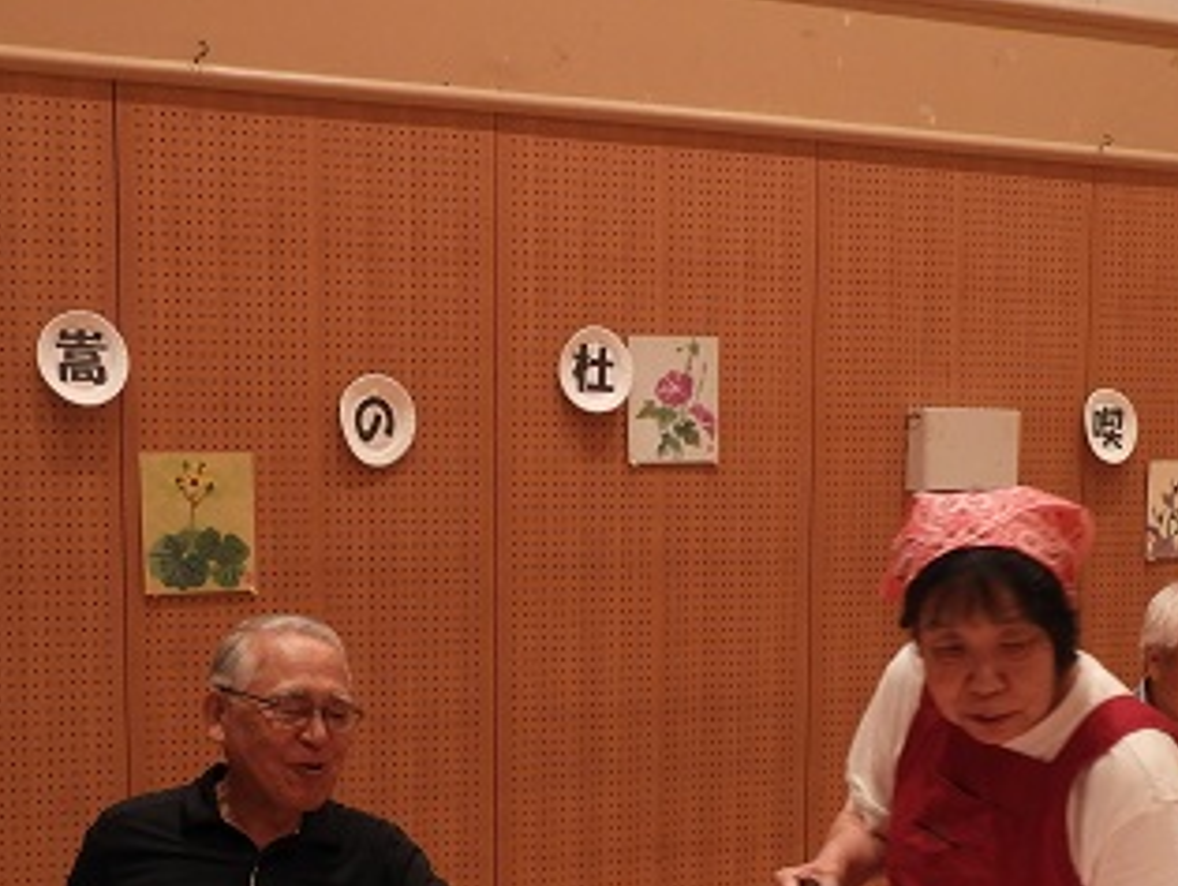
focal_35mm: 71
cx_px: 456
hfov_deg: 27.3
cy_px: 834
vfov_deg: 20.3
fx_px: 2419
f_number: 3.8
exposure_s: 1/30
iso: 220
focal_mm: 6.3
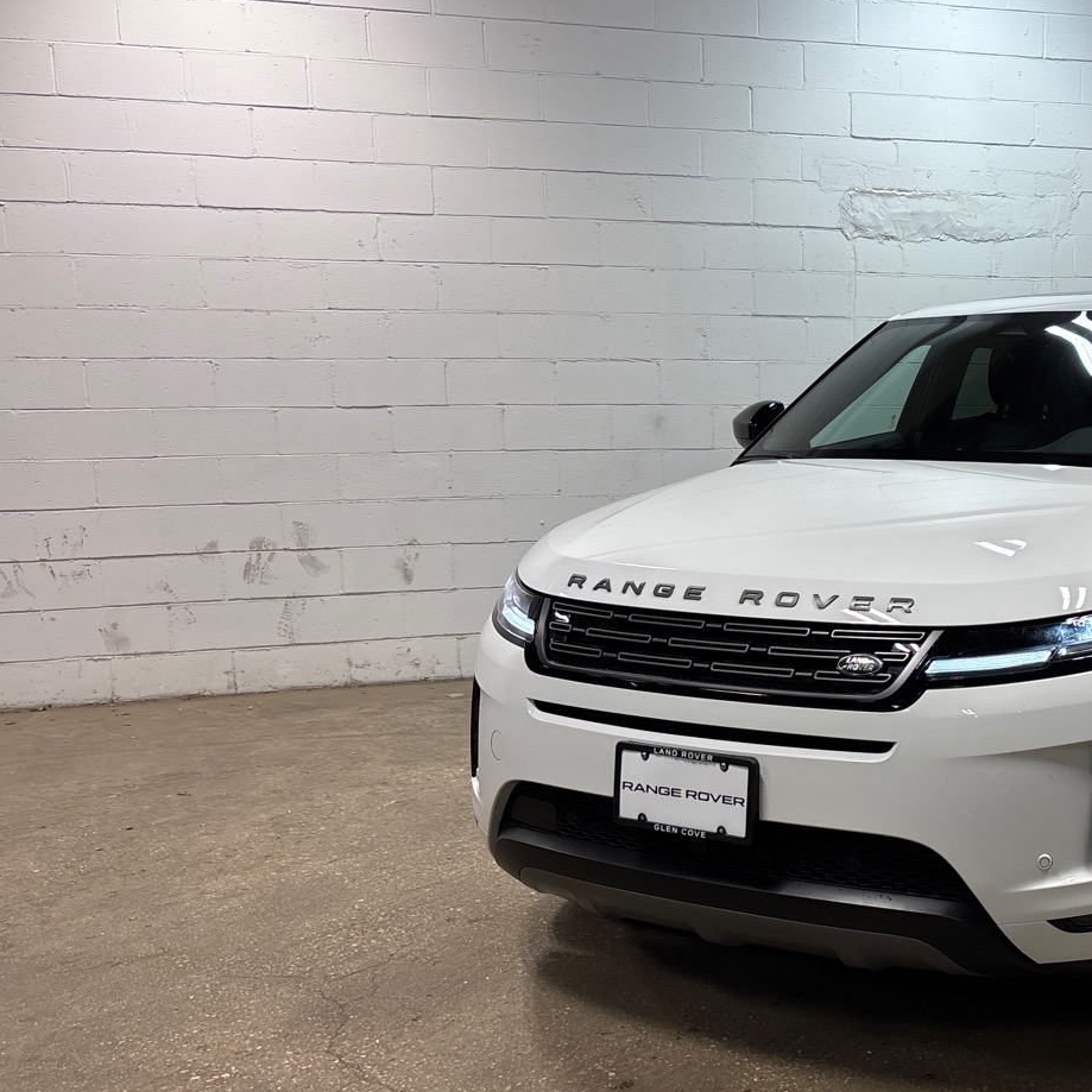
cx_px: 939
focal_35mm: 40
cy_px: 604
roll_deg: -1.1
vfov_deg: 41.8
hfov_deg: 39.5
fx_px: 1428
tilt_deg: -9.1
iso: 64
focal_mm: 5.96
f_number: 1.6
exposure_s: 1/502
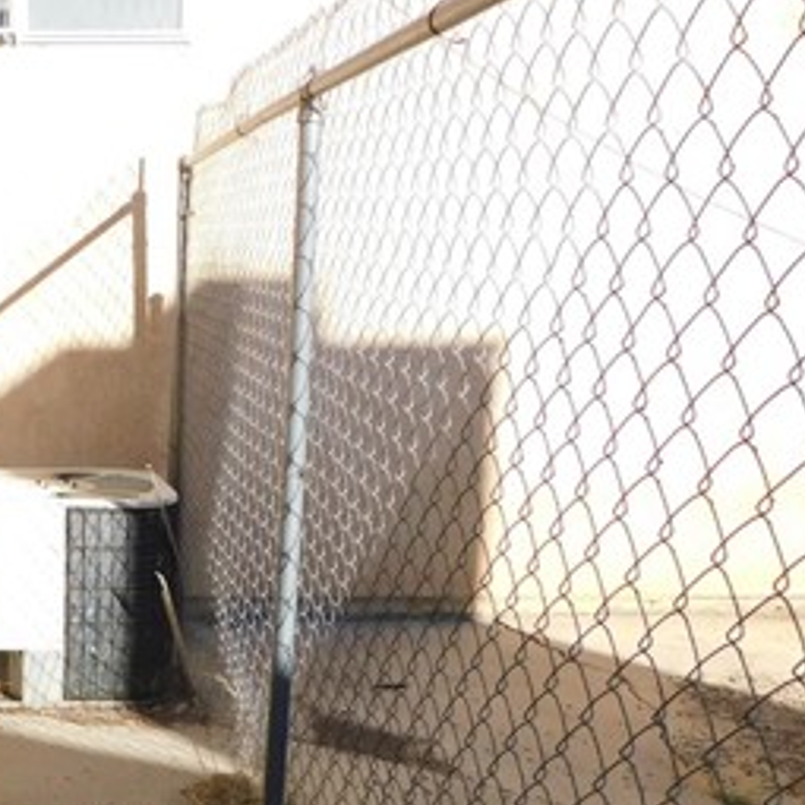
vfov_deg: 32.9
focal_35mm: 51
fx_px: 1342
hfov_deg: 31.0
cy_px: 575
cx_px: 3
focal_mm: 4
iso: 125
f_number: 3
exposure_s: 1/1000
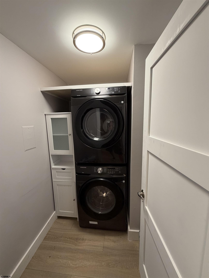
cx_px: 104
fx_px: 113
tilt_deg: -9.1
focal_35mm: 14
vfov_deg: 102.1
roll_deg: +0.9
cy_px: 139
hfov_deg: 85.7
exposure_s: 1/60
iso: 160
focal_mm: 2.22
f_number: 2.2
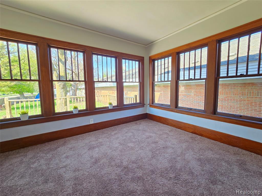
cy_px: 98
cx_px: 131
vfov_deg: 89.9
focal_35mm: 13
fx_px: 98
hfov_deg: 106.2
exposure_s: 1/120
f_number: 2.2
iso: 80
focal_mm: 2.2
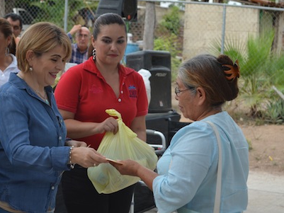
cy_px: 97
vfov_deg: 15.0
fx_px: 809
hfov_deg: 19.9
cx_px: 135
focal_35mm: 99
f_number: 5.6
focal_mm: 55
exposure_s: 1/160
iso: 200
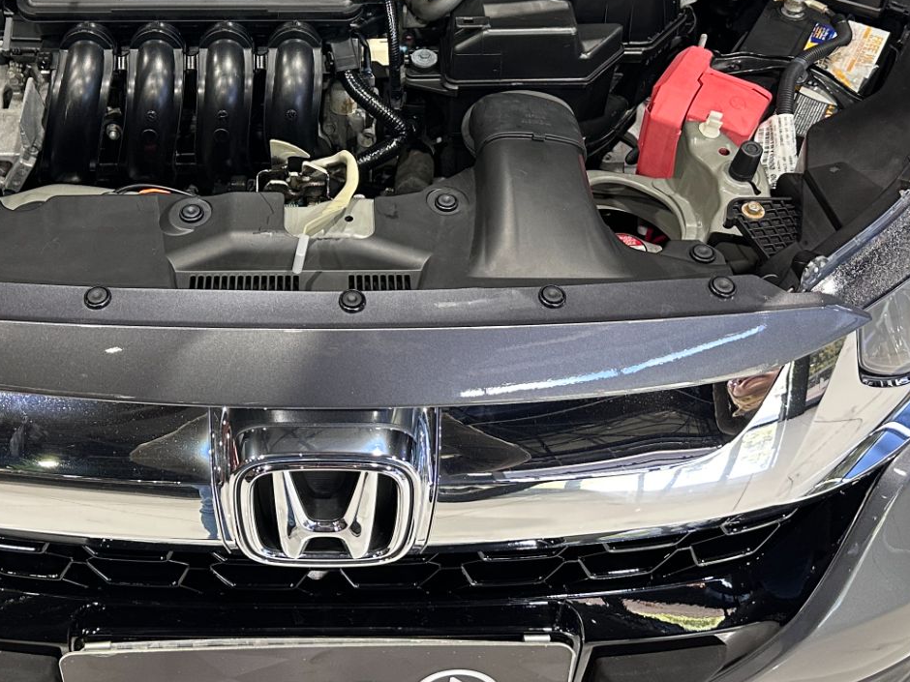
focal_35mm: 49
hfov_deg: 38.5
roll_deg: +0.5
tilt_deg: -42.0
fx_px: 1288
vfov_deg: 29.2
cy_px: 171
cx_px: 315
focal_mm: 6.86
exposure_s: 1/60
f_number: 1.78
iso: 250
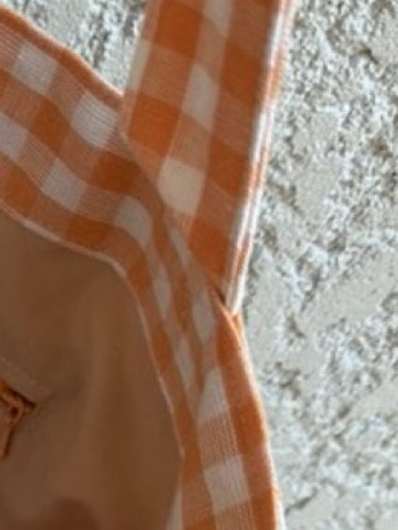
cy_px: 642
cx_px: -309
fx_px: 1485
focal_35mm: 97
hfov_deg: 13.7
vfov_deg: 19.1
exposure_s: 1/121
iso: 80
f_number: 1.78
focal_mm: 6.86
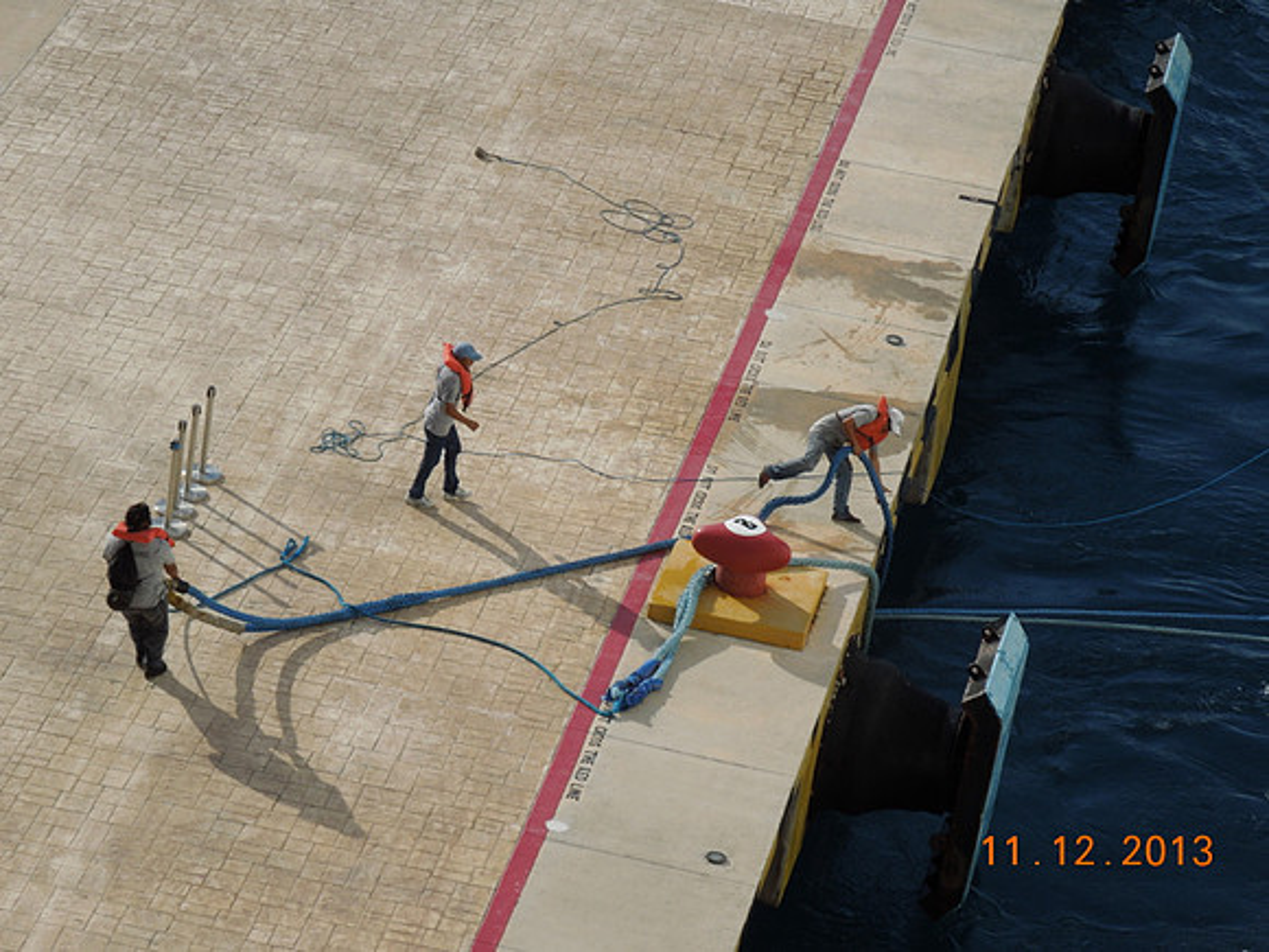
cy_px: 476
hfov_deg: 11.6
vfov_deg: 8.7
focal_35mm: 170
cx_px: 634
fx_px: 6232
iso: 100
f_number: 5
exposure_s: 1/1000
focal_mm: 30.6
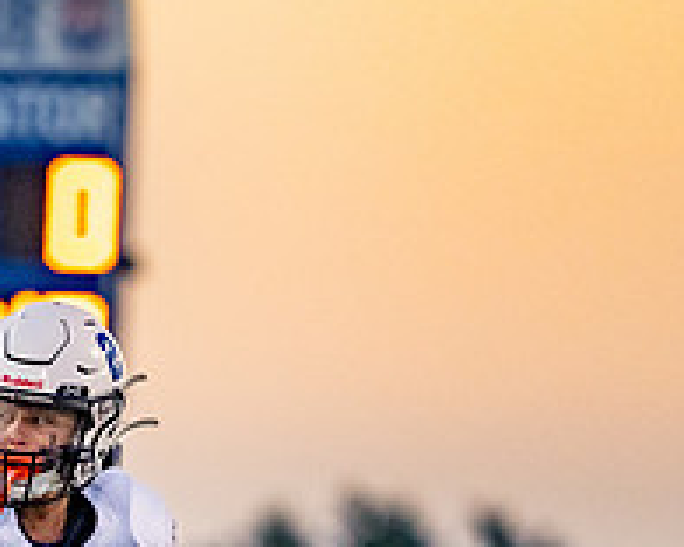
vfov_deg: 2.2
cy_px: 654
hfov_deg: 2.7
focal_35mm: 708
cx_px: 66
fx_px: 14333
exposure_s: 1/1600
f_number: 2.8
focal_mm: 200
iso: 4000
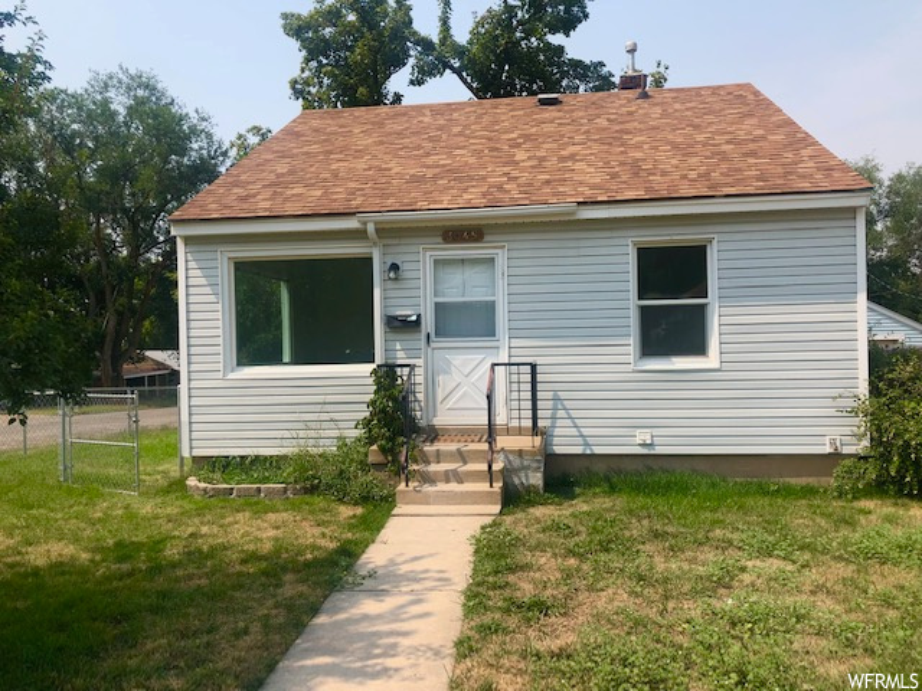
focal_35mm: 28
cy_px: 346
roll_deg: +0.5
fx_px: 746
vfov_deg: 49.7
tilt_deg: -1.2
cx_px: 461
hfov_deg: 63.4
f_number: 1.8
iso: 20
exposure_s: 1/2114
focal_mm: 4
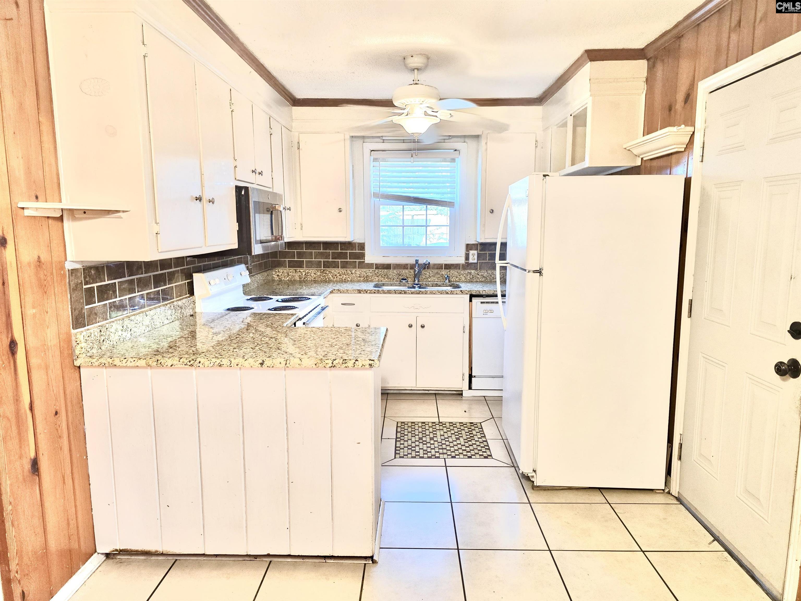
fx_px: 532
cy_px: 300
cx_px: 400
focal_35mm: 23
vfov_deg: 58.9
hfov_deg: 73.9
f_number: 1.7
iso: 250
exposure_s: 1/120
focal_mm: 6.3
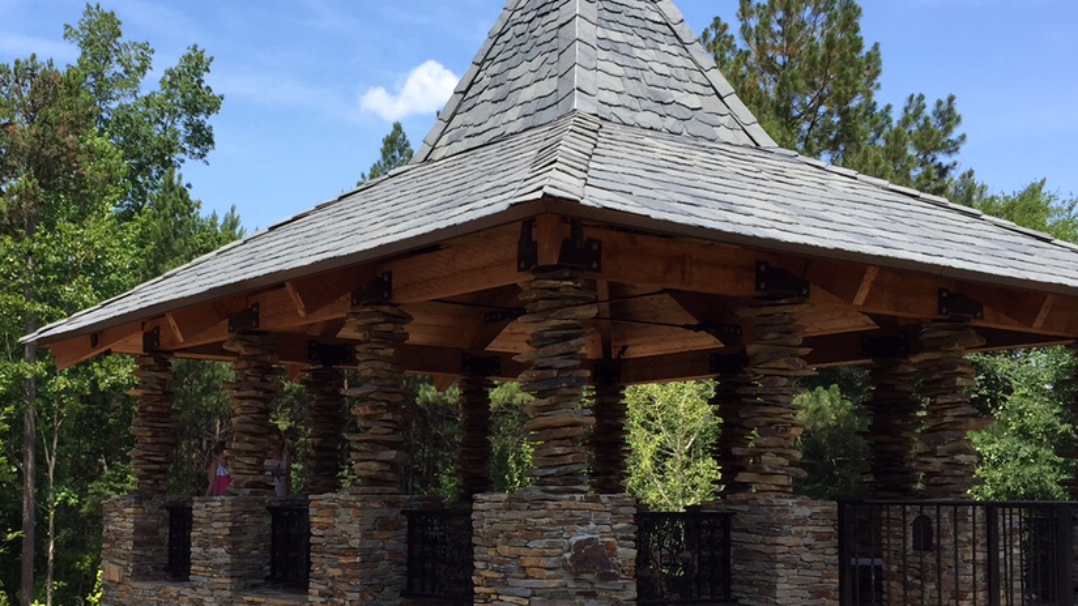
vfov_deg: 24.3
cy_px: 422
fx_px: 1401
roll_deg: -1.5
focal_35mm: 49
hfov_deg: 41.5
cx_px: 345
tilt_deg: +3.7
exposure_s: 1/1041
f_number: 2.2
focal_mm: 4.15
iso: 32
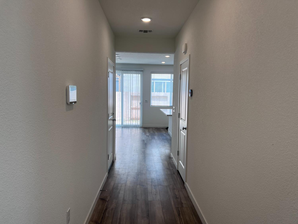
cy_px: 112
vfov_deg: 53.1
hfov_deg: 67.3
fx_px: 224
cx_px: 149
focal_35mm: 26
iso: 40
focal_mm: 5.7
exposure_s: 1/187
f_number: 1.5
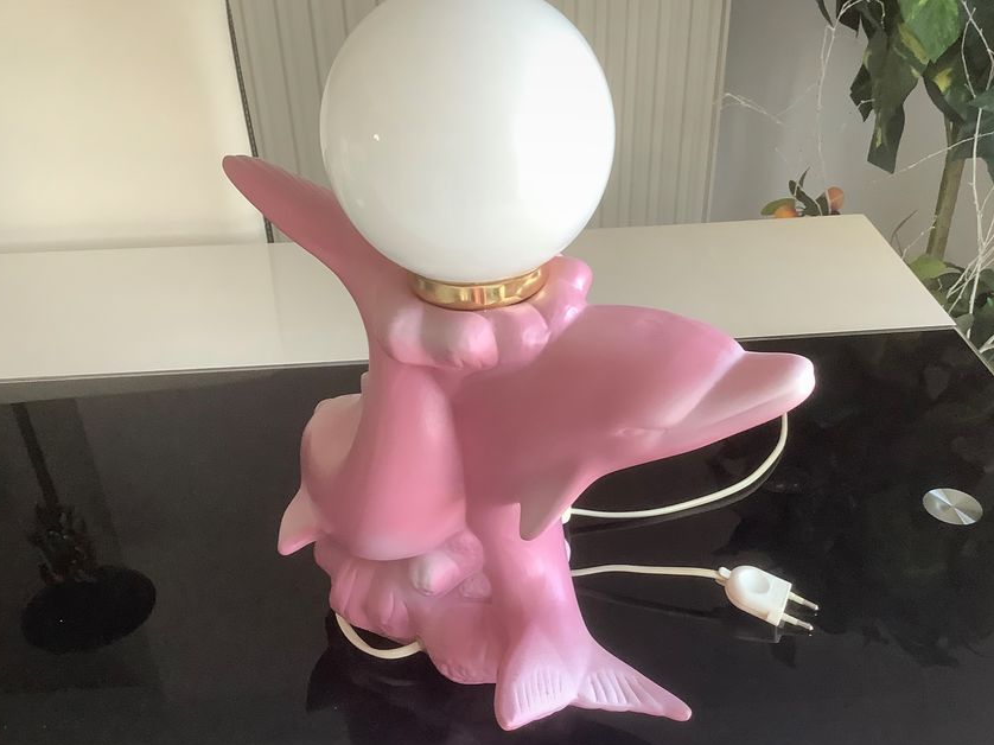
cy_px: 407
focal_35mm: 37
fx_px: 1062
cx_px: 544
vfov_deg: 38.6
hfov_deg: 50.1
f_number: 2.4
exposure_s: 1/60
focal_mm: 3.3
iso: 125
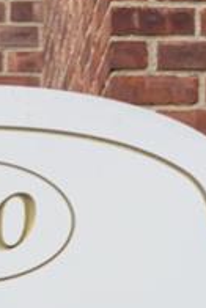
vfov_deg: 5.1
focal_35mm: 391
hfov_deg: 3.5
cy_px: 680
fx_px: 3350
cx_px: -60
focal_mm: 50
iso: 320
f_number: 5.6
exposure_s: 1/750
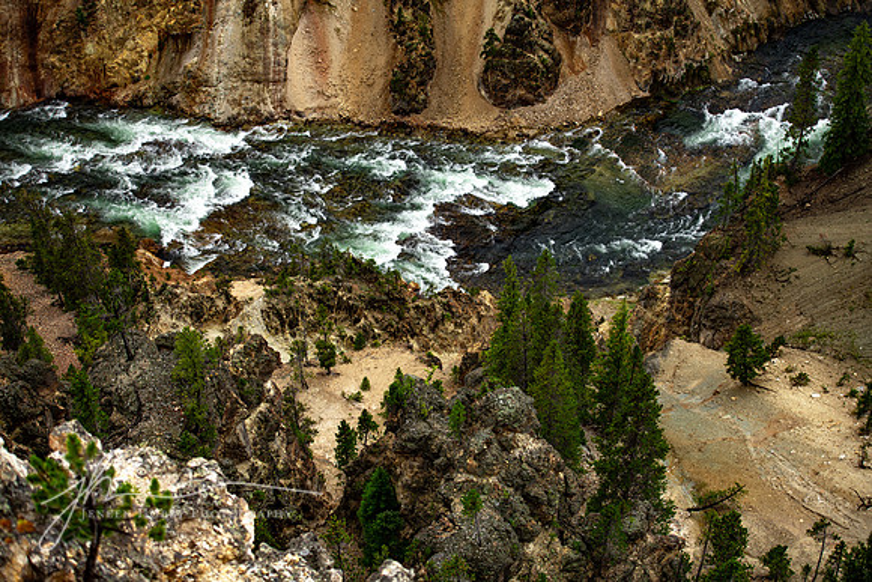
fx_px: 1696
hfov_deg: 28.8
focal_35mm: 70
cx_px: 436
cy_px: 291
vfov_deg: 19.5
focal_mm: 70
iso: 64
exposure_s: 1/125
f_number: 2.8
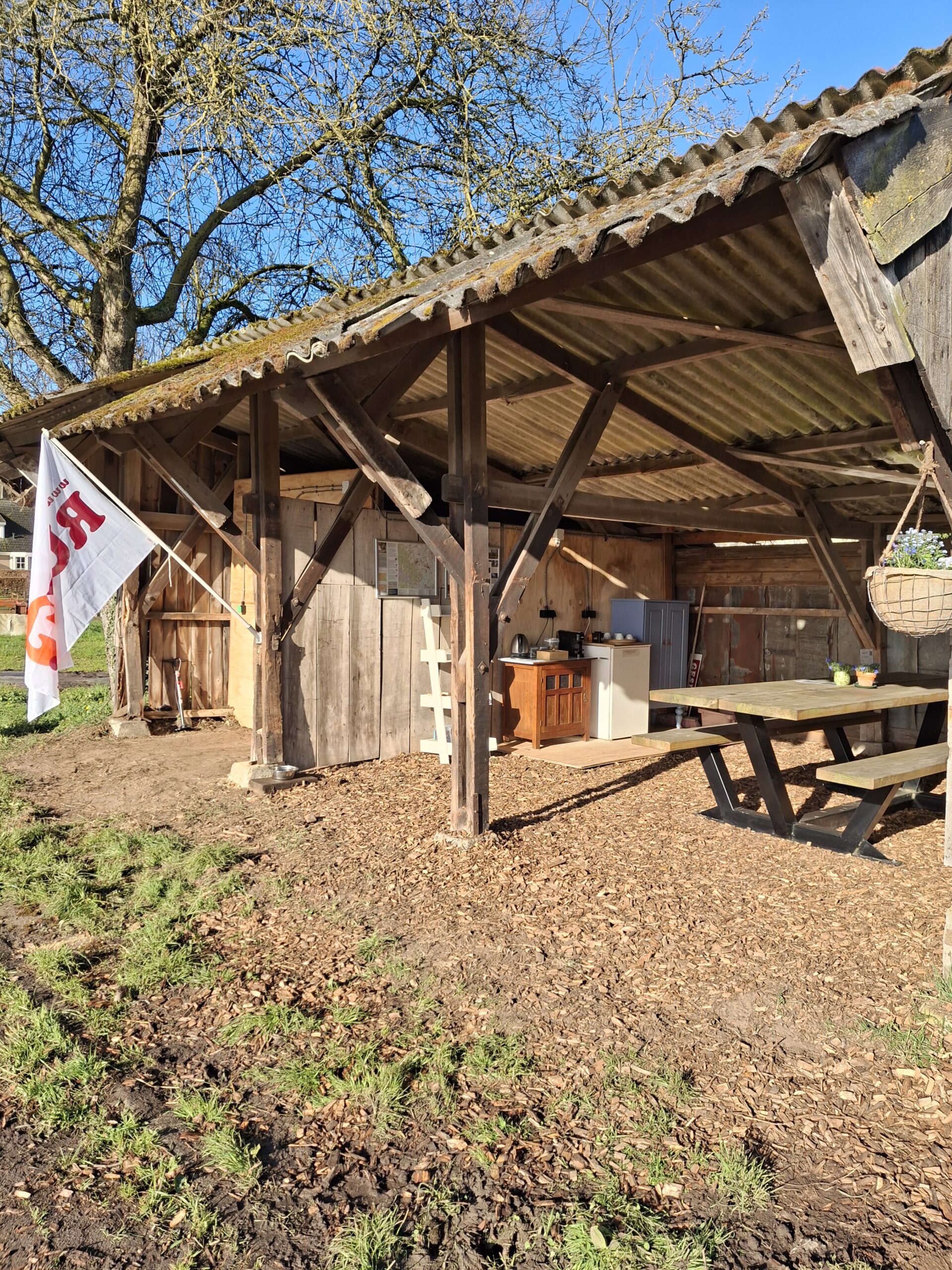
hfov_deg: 54.9
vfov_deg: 69.4
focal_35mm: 25
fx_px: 917
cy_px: 635
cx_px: 476
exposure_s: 1/966
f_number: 1.8
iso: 32
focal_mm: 4.69
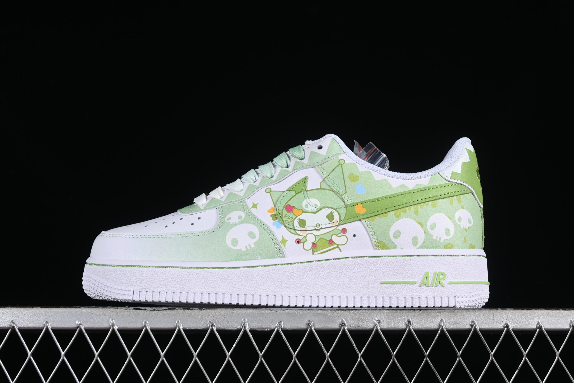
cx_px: 287
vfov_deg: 18.2
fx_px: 1196
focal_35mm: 75
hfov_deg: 27.0
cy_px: 192
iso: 160
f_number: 8
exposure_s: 1/80
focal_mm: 50
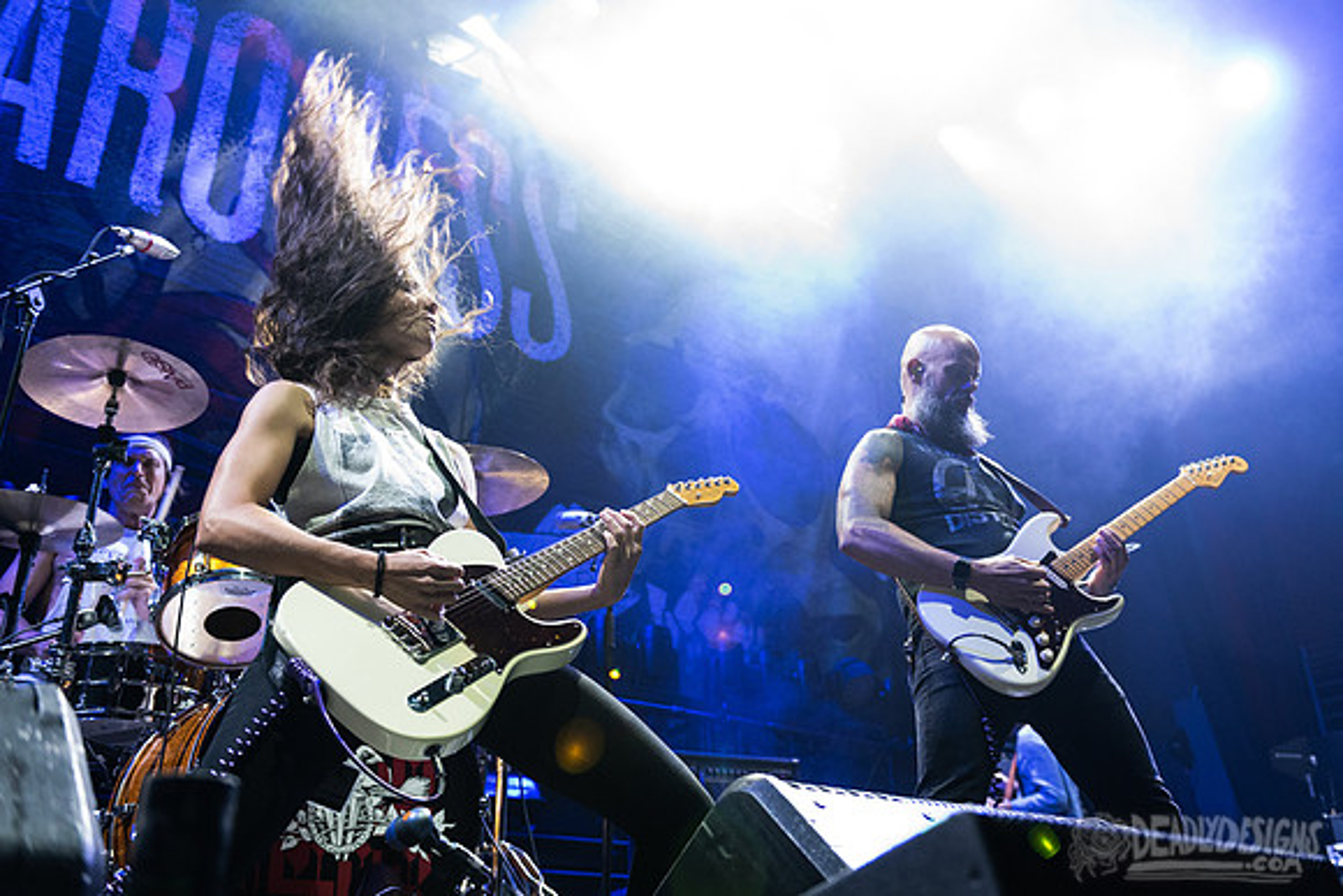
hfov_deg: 55.7
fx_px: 1270
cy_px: 448
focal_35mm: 34
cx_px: 714
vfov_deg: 38.9
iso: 3200
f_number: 3.2
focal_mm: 32
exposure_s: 1/400
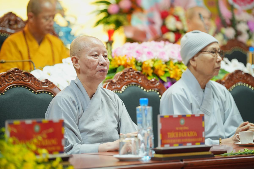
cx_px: 127
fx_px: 981
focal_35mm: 139
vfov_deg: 9.9
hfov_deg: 14.8
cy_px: 84
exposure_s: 1/125
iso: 2500
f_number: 2.8
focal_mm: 139
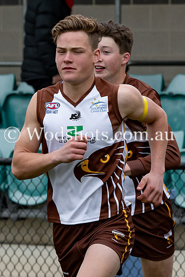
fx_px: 5255
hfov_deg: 2.0
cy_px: 98
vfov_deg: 3.0
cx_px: 82
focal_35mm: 682
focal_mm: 135
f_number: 5
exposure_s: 1/800
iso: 640
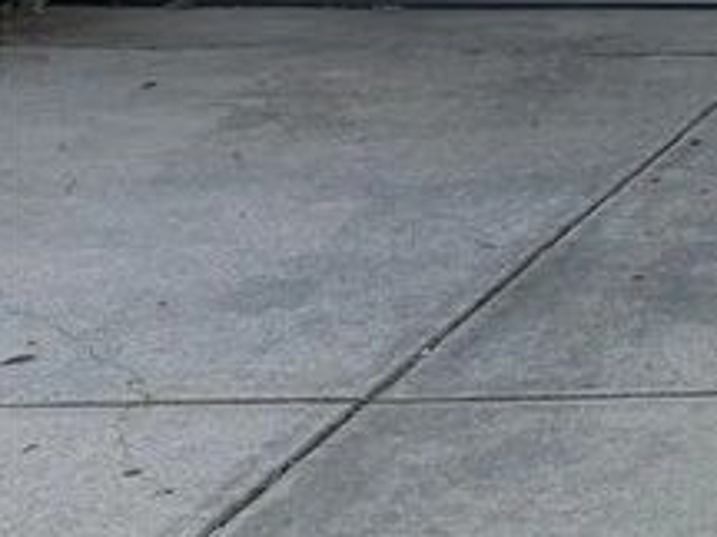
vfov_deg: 11.9
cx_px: 1696
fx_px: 2361
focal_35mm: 114
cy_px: -441
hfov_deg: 13.2
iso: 100
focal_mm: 6.76
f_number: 1.78
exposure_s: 1/1156
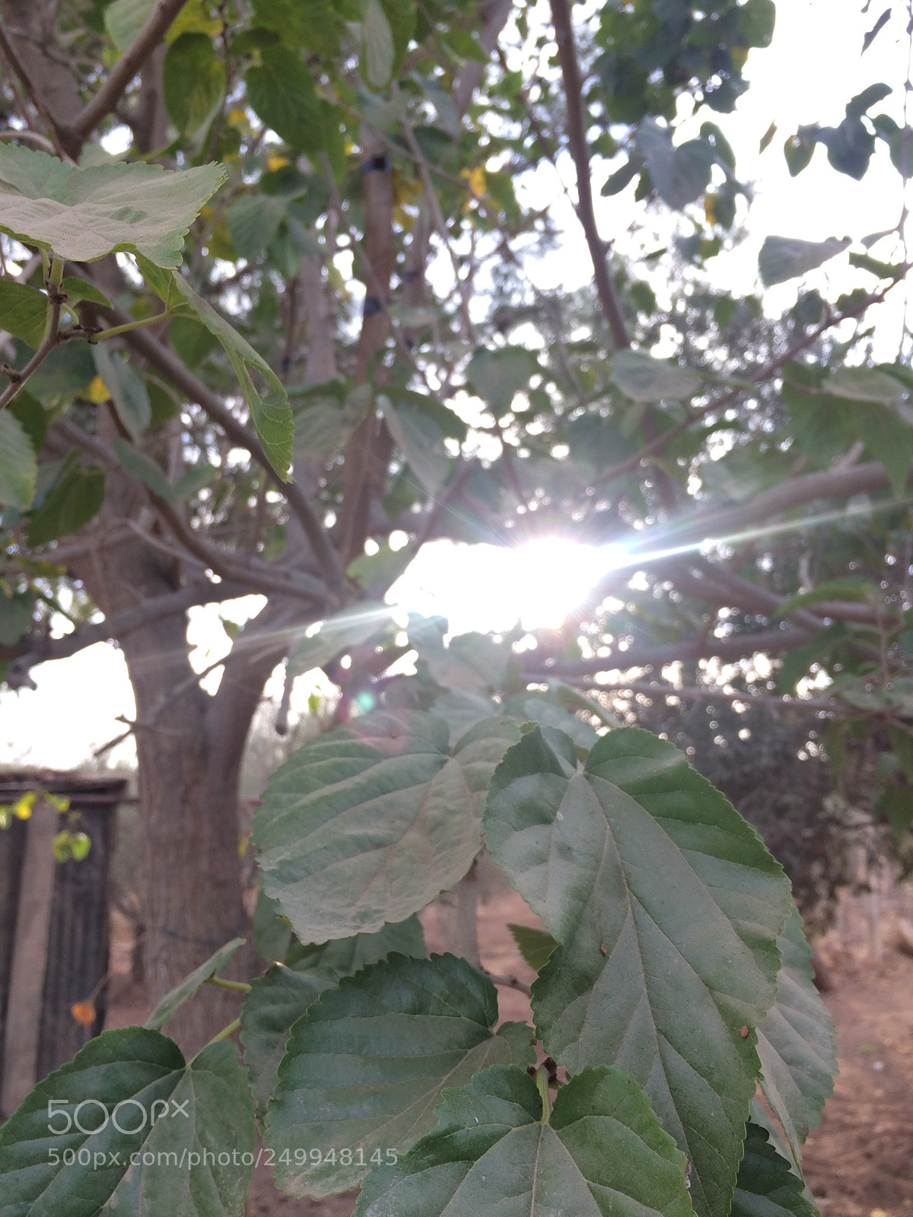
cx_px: 456
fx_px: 1020
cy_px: 608
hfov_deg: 48.2
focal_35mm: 29
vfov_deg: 61.7
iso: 32
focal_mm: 4.15
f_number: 2.2
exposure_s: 1/121
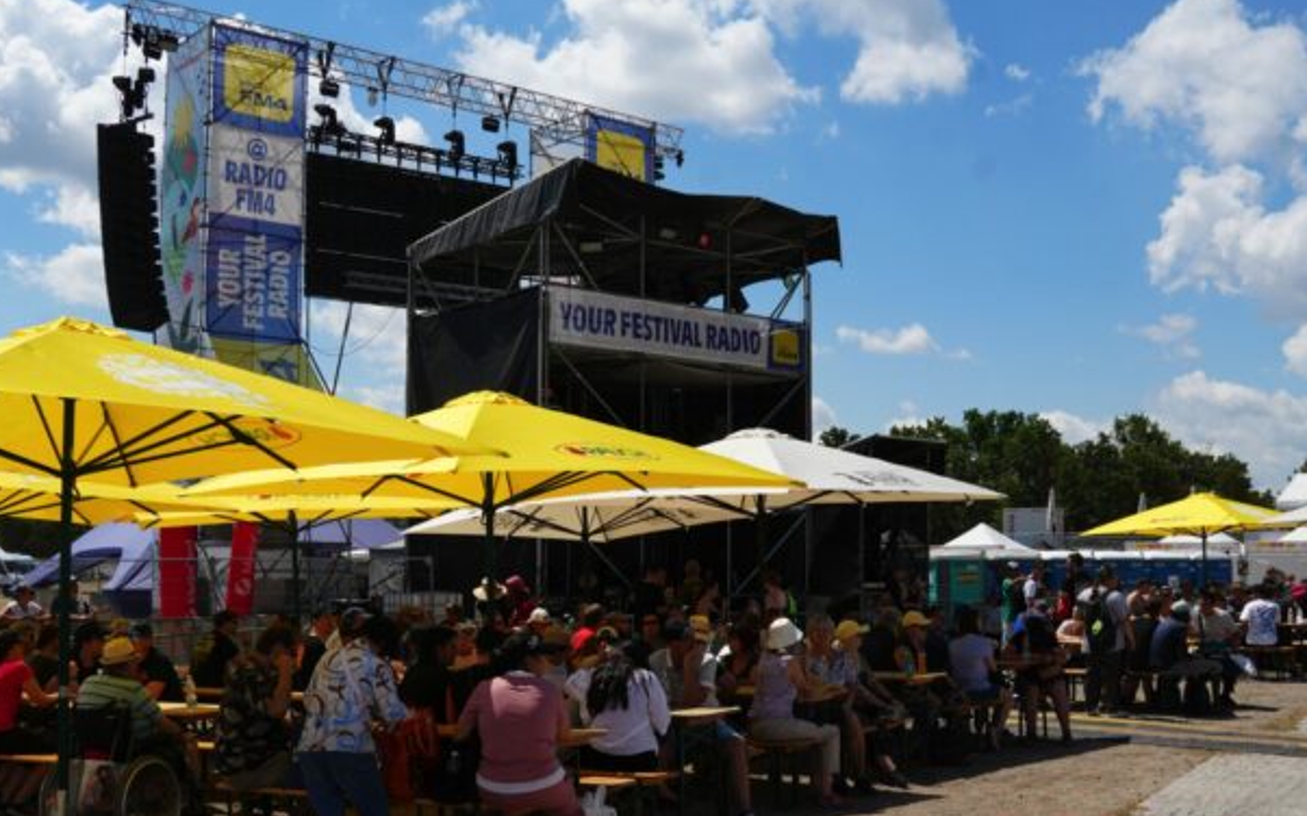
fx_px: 1389
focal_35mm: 39
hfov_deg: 50.4
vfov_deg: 32.6
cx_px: 614
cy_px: 510
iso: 100
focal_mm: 20
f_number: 10
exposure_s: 1/250
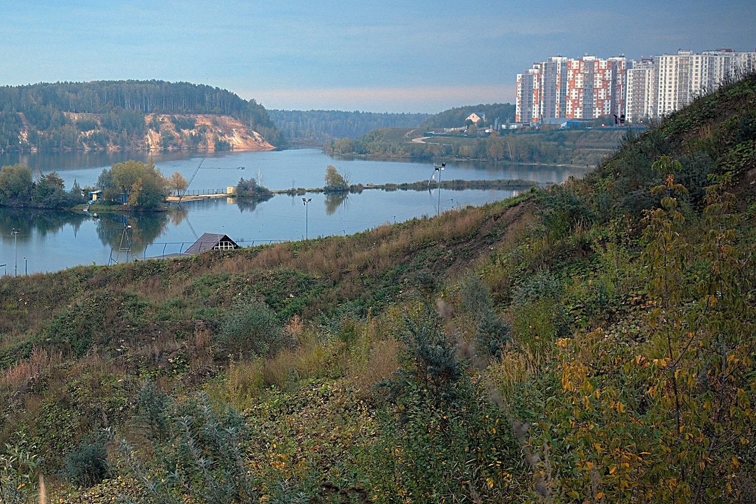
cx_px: 148
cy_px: 318
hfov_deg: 27.5
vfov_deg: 18.9
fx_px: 1512
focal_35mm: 72
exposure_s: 1/110
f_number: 3.2
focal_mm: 27
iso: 400
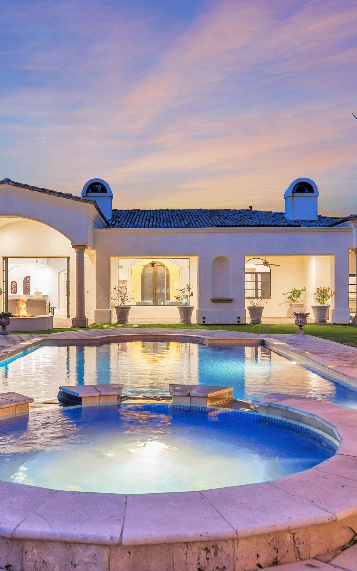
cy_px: 288
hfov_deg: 36.4
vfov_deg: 55.6
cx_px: 146
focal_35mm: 35
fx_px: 541
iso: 400
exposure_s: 1/4
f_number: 4
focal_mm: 15
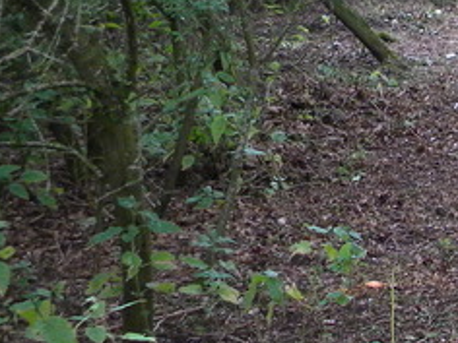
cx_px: 696
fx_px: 1283
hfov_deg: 18.0
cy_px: 93
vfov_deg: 15.2
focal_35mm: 97
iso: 283
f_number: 3.5
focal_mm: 5
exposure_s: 1/60
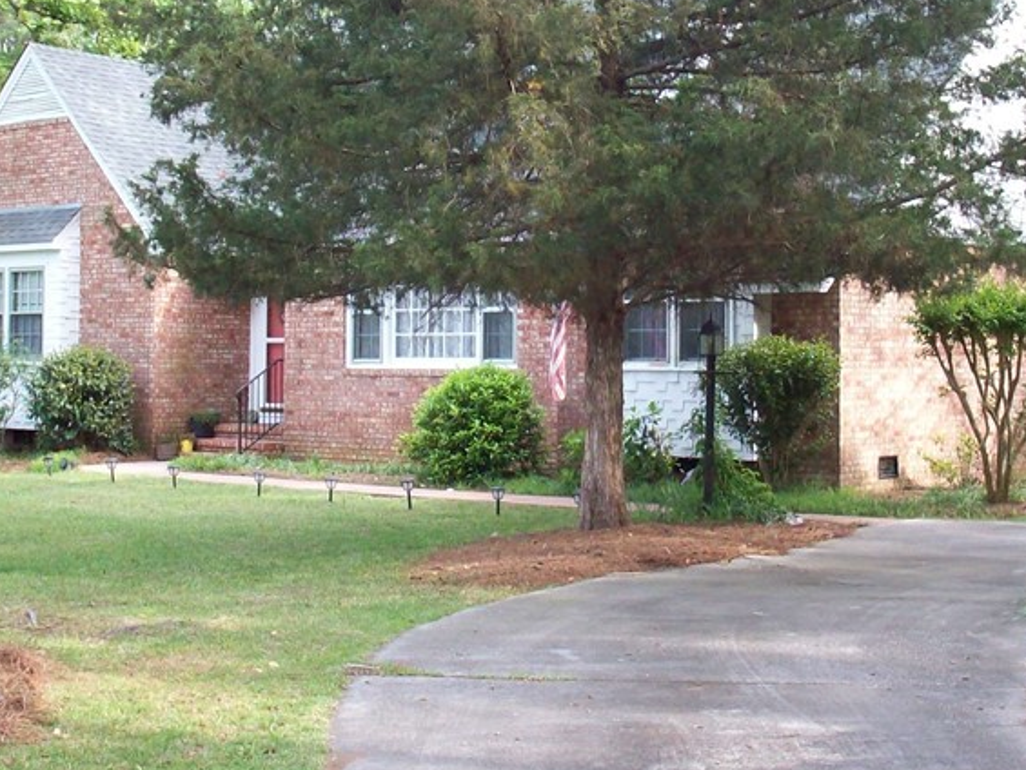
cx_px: 487
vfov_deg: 21.9
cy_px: 281
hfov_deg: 29.0
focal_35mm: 67
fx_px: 1986
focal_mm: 6.2
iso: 128
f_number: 2.8
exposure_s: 1/128
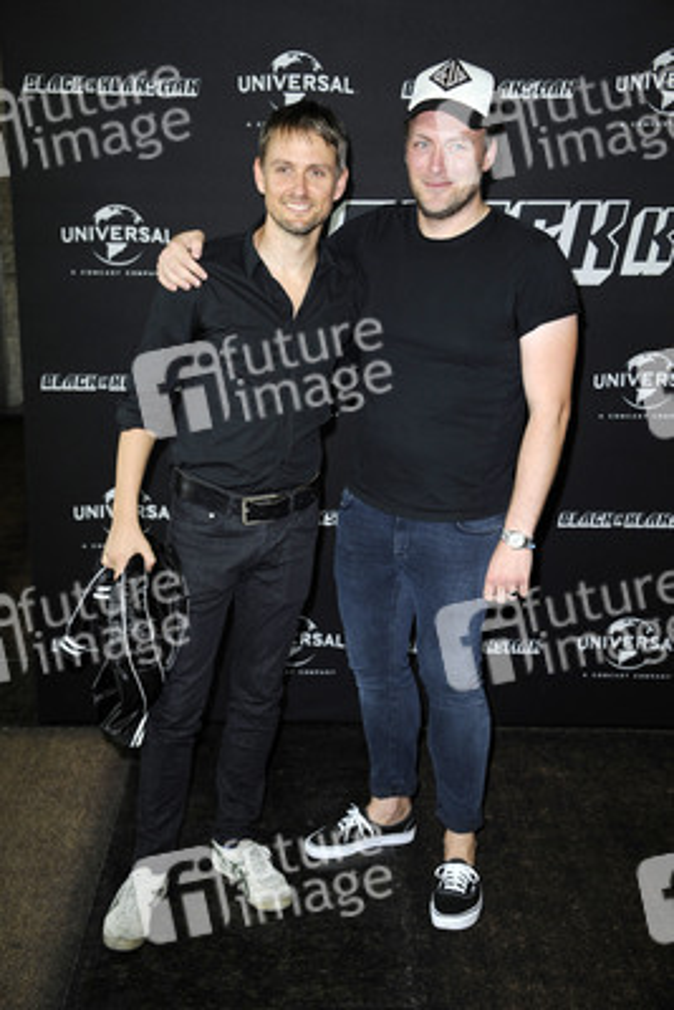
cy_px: 505
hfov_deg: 28.1
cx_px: 337
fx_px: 1347
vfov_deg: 41.1
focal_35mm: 48
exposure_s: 1/160
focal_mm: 48
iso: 500
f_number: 5
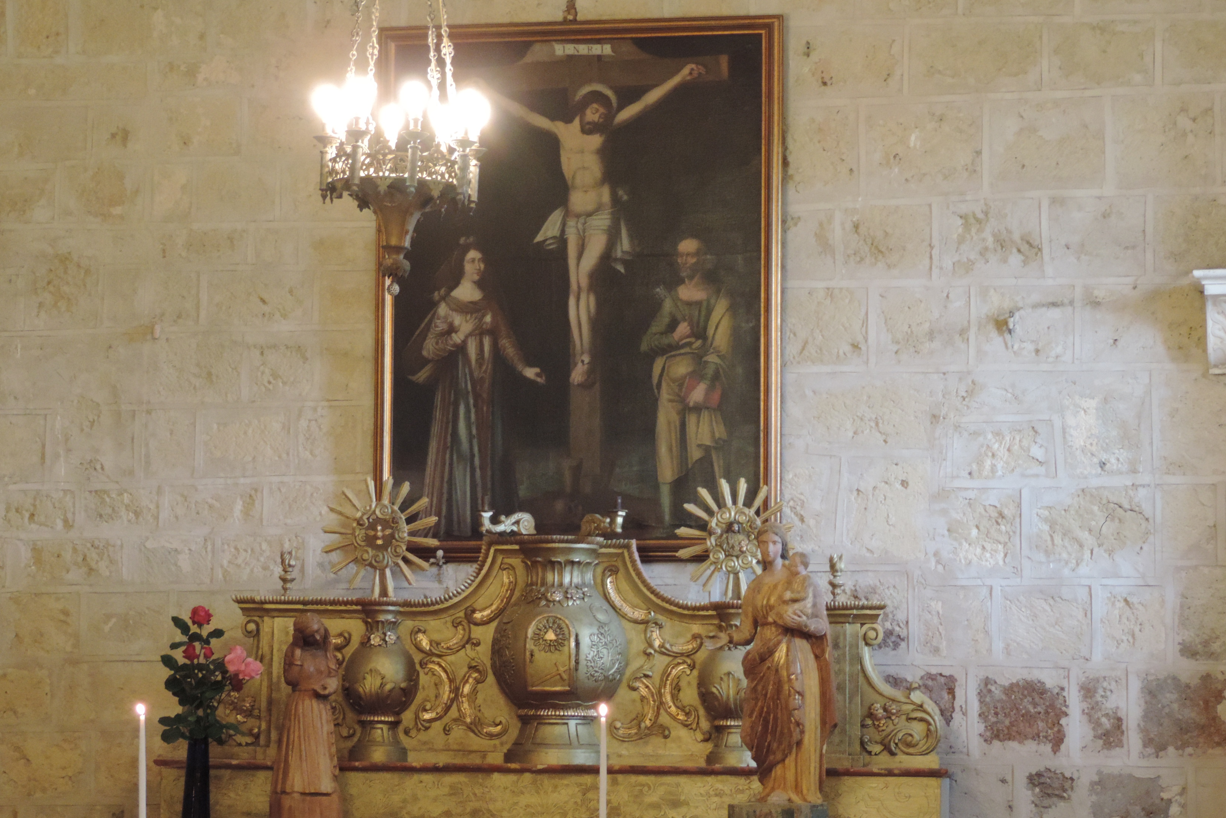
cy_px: 440
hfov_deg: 18.6
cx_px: 610
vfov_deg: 12.5
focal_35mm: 110
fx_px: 3746
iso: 800
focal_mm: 18.7
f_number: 4.2
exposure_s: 1/20
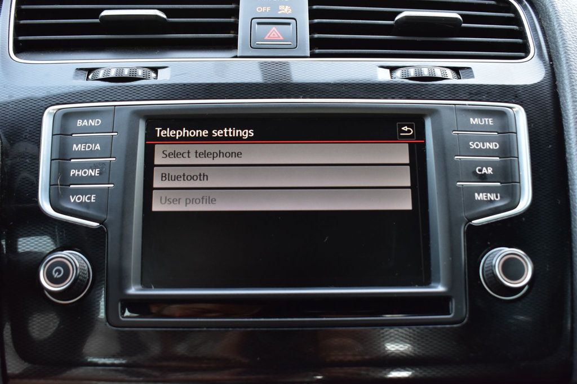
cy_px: 192
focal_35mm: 39
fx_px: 625
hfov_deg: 49.6
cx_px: 288
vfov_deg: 34.2
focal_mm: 26
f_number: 6.3
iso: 900
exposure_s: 1/15
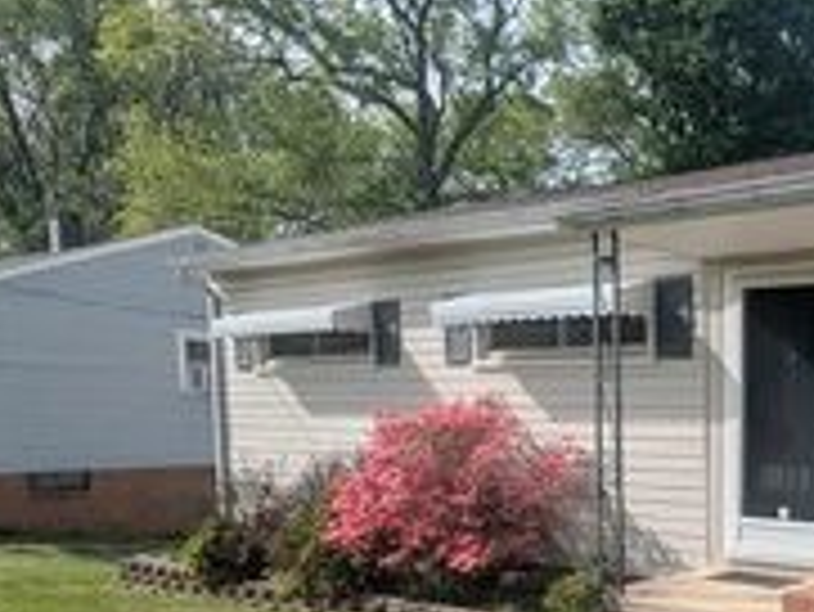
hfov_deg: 43.6
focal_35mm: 36
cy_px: 508
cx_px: 823
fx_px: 847
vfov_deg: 37.9
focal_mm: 1.95
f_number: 2.2
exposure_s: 1/2398
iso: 47
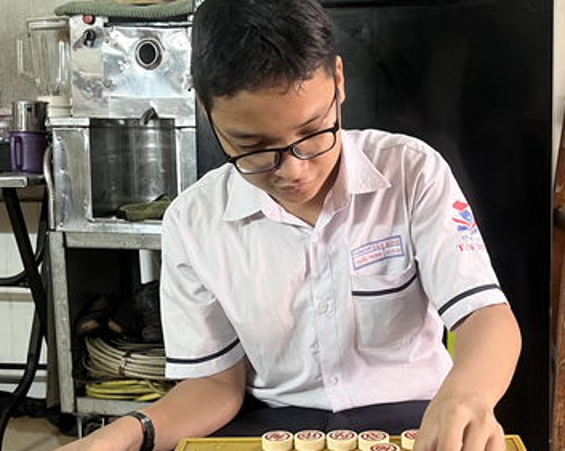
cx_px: 349
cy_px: 318
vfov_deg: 32.3
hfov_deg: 40.1
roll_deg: -1.2
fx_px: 769
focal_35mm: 46
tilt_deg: -12.6
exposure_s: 1/60
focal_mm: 5.7
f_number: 1.5
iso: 250
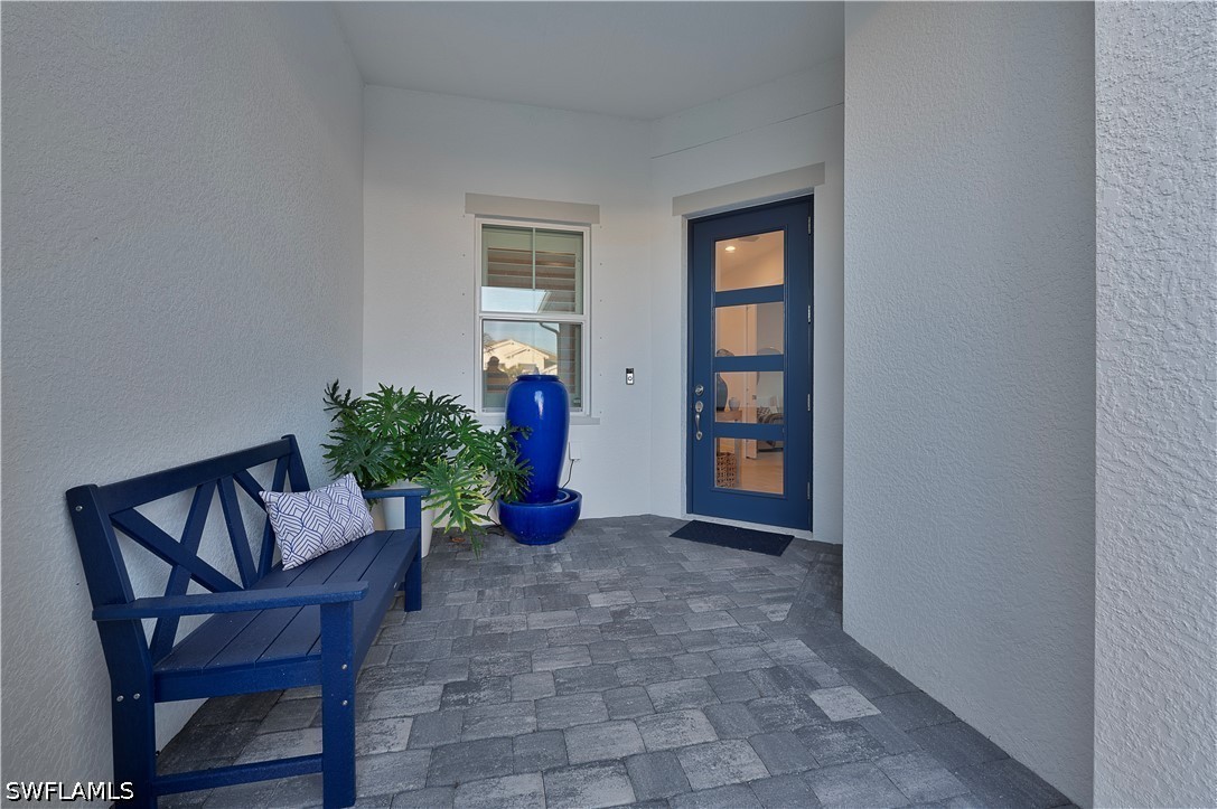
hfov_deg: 104.3
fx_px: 473
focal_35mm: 14
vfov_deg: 81.1
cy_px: 404
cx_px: 608
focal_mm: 14
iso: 100
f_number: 8
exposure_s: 1/8
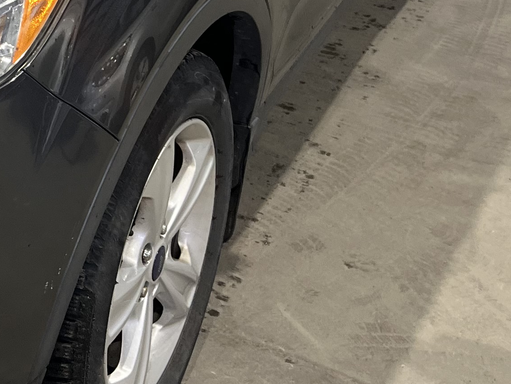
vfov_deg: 15.7
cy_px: -35
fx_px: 1359
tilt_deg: -18.4
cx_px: -142
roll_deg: -1.7
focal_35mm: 92
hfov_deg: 19.7
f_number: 1.5
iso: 125
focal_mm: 5.7
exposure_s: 1/120
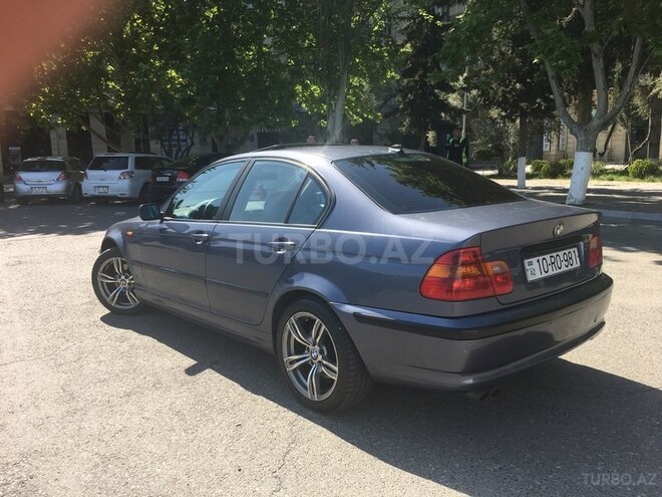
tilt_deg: -7.1
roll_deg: +1.6
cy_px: 248
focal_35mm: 29
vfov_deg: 48.2
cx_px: 331
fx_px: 555
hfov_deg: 61.7
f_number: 2.2
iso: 25
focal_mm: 4.15
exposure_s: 1/732
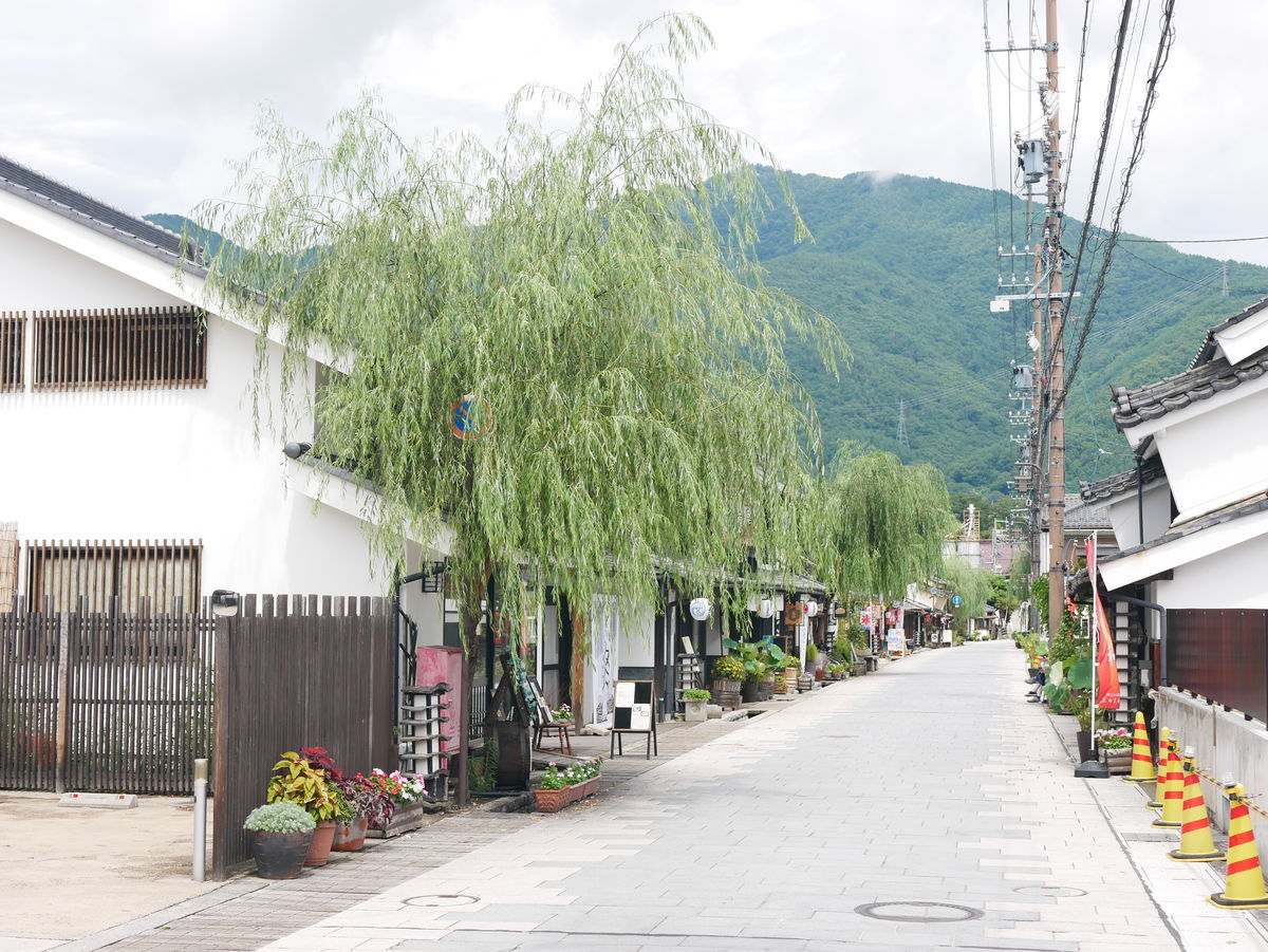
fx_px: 1832
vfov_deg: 29.1
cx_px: 634
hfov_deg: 38.2
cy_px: 476
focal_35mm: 50
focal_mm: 25
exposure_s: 1/800
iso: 200
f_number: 4.5
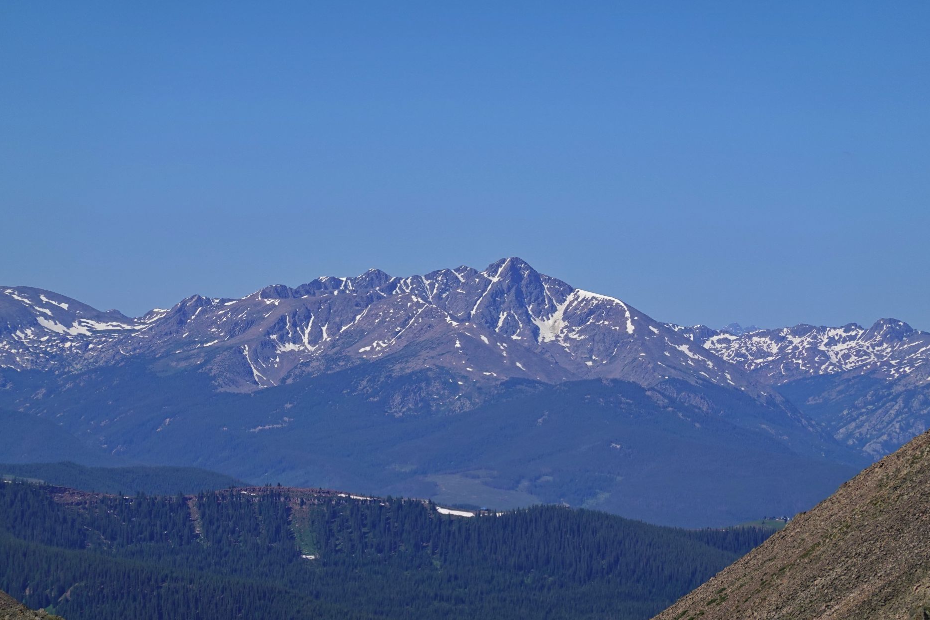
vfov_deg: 6.2
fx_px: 5682
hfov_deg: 9.4
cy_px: 298
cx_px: 455
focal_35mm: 220
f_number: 5.6
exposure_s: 1/800
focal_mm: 72
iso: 100
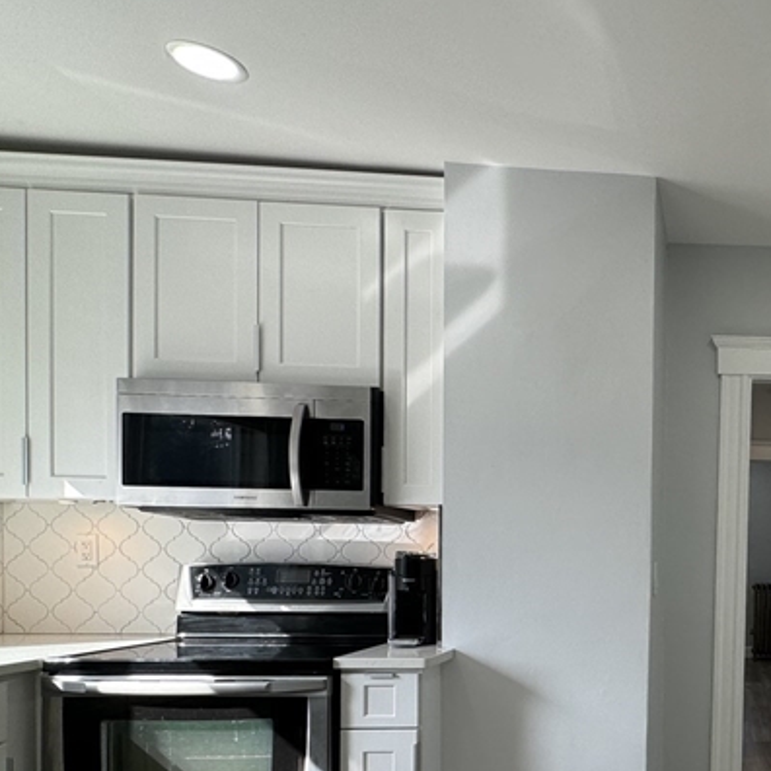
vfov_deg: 49.1
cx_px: 792
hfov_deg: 43.0
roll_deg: -1.1
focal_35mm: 32
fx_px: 806
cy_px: 578
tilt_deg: -1.9
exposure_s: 1/126
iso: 40
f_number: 2.2
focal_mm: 2.22
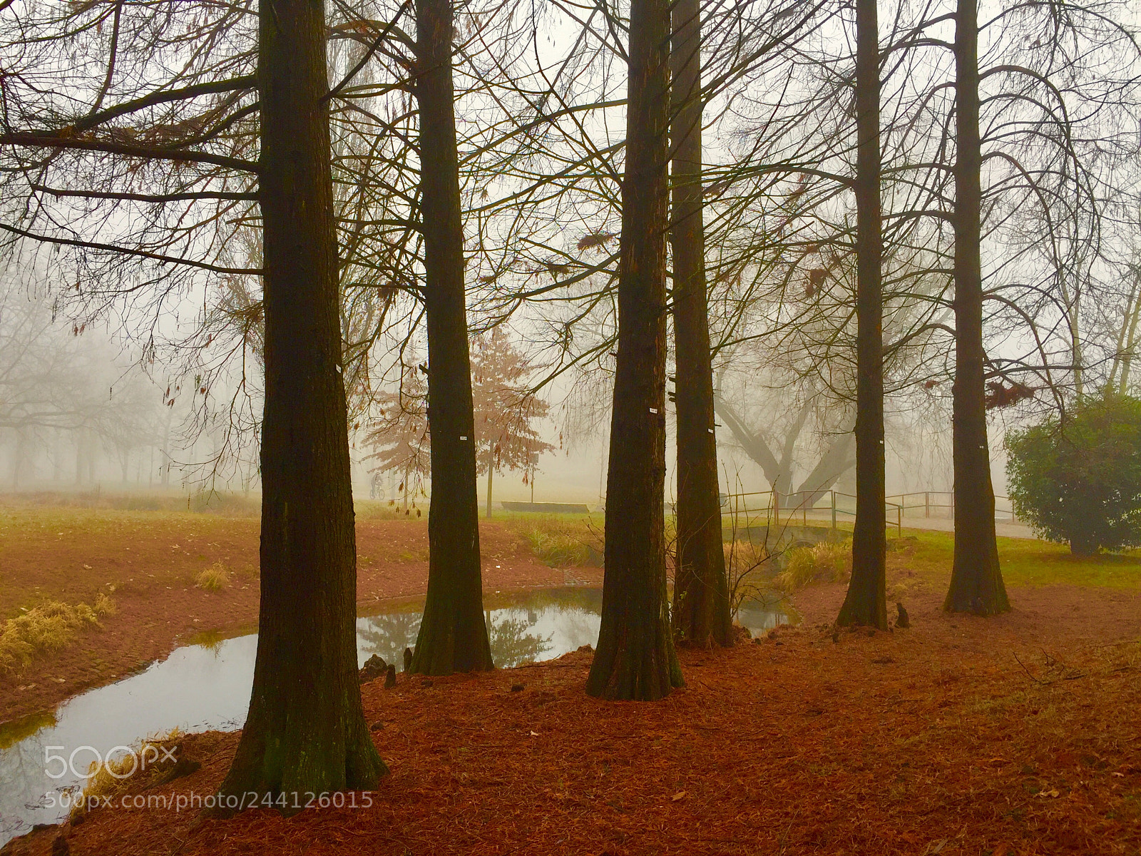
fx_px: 956
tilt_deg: +4.8
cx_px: 570
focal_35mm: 29
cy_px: 428
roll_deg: -0.9
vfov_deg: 48.2
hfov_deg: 61.7
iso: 32
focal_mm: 4.15
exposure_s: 1/471
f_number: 2.2
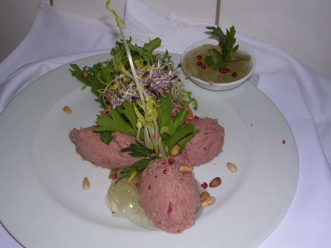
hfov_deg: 49.0
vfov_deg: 37.7
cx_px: 166
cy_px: 124
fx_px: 363
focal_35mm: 38
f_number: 5.6
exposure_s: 1/60.1
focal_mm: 5.8
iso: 100
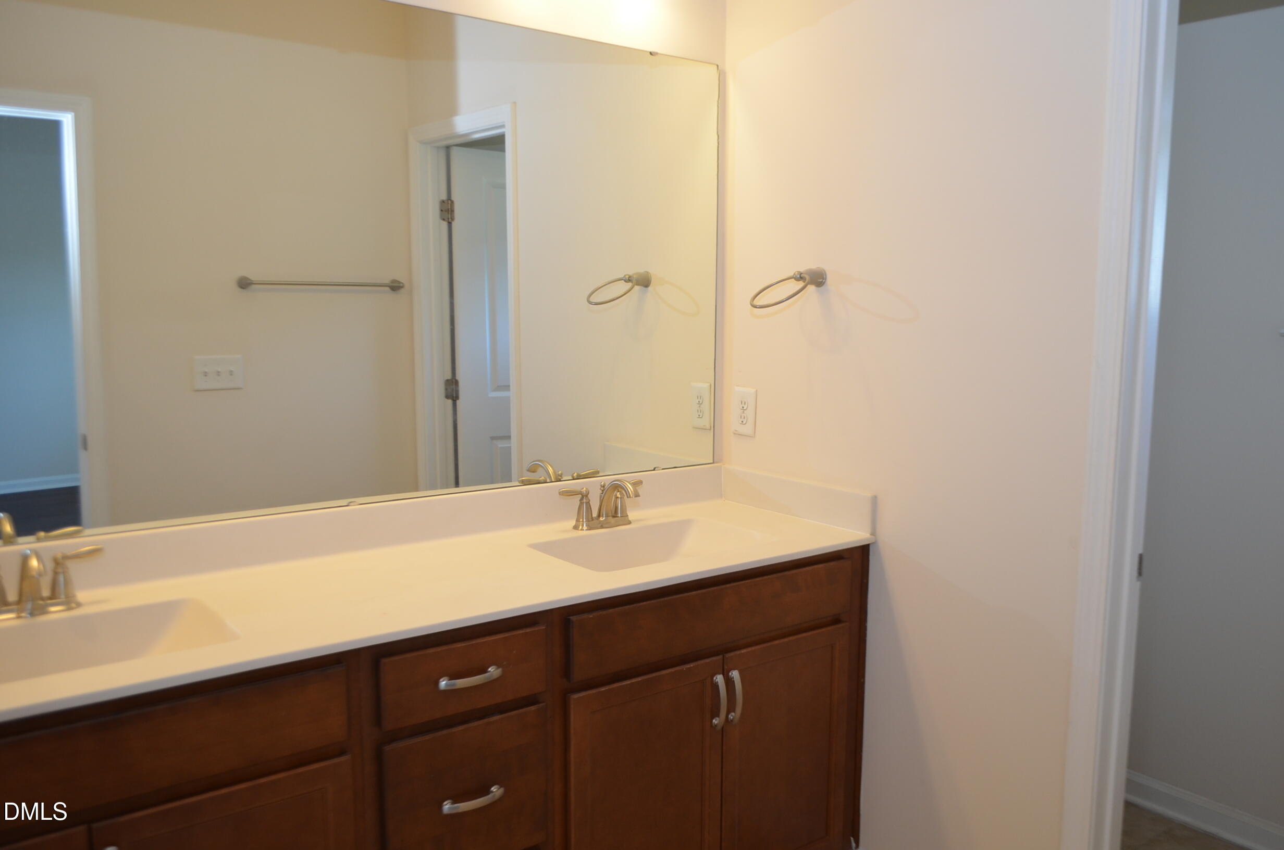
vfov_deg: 43.4
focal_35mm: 30
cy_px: 425
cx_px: 642
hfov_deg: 62.0
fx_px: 1068
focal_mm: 20
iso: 400
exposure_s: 1/60
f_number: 3.8
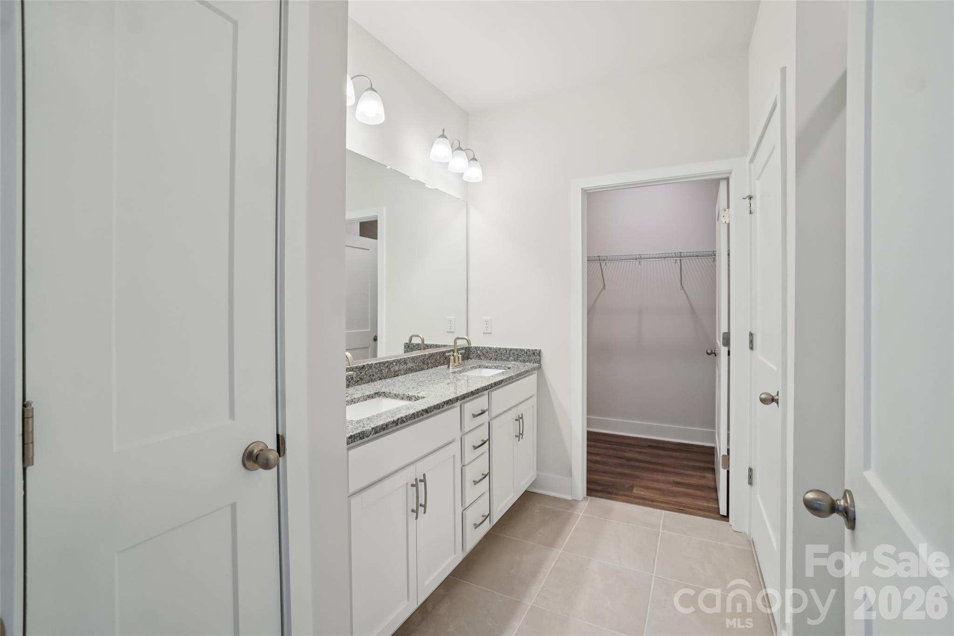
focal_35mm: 15
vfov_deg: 77.3
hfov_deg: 100.4
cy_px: 318
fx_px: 397
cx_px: 477
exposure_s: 1/30
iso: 250
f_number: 8
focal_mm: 10
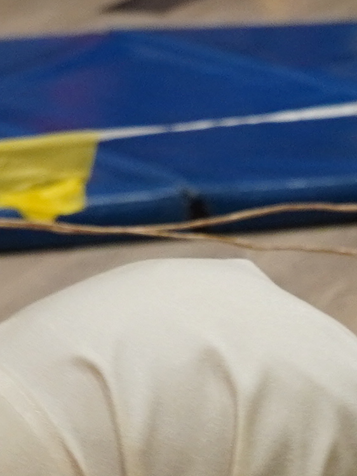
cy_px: 511
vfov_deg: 7.1
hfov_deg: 5.3
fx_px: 3811
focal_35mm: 277
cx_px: 401
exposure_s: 1/160
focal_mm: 24
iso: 640
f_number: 4
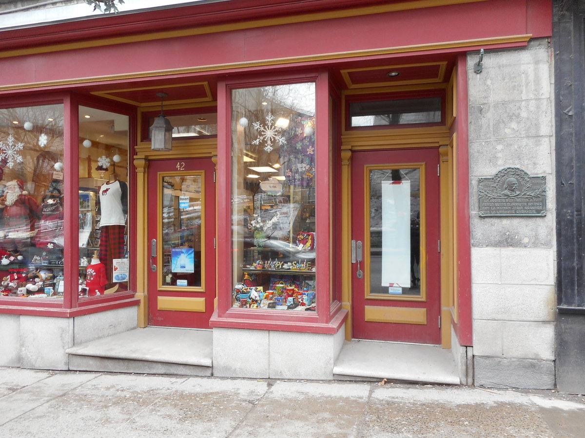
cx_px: 292
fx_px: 422
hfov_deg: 69.4
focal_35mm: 25
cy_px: 219
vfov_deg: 54.9
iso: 100
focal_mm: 4.5
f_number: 3.7
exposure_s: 1/30
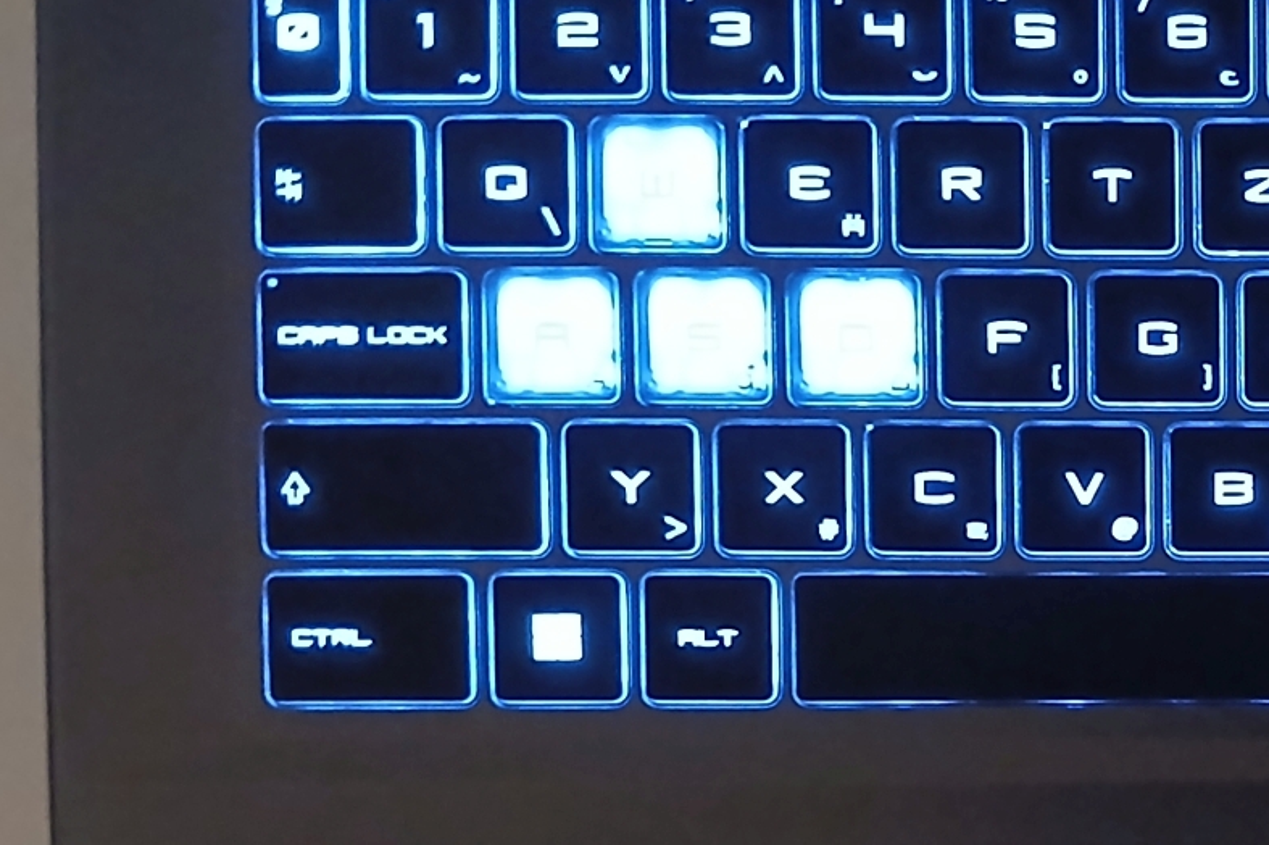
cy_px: 787
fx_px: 2325
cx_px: 1396
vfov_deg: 20.1
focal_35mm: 66
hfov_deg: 27.8
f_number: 1.8
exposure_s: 1/15
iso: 1250
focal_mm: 3.98
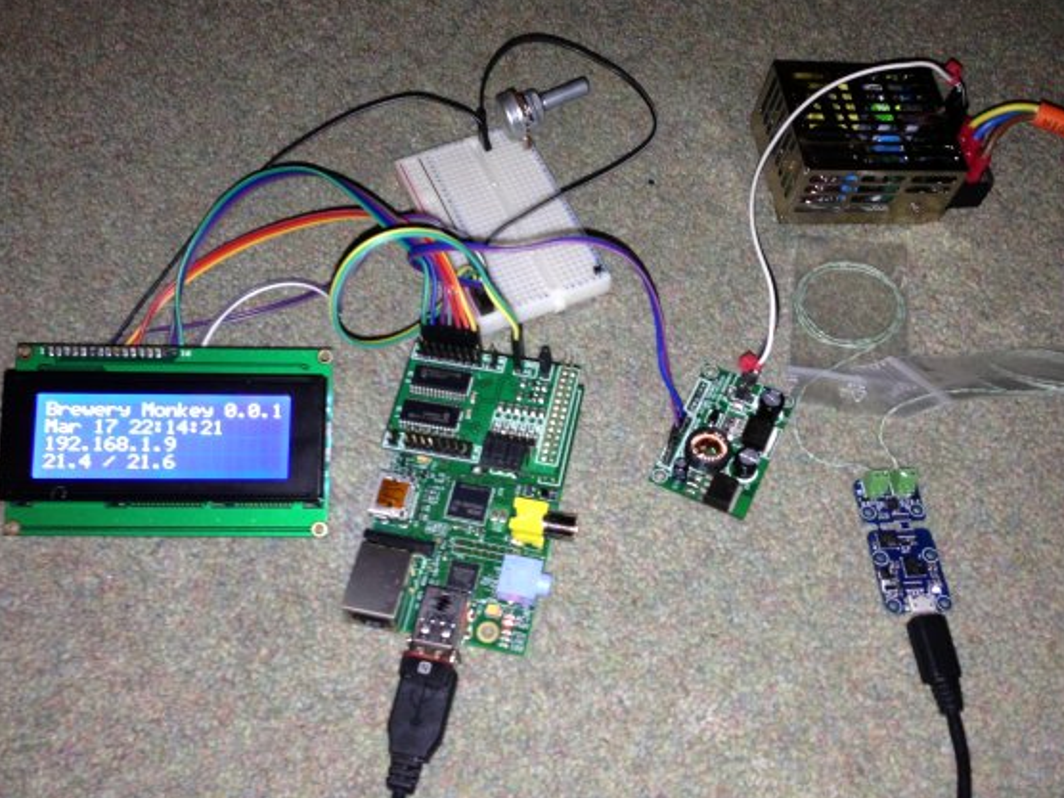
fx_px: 1168
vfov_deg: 37.7
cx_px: 532
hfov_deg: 49.0
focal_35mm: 38
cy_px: 448
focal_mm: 4.13
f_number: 2.4
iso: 50
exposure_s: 1/17
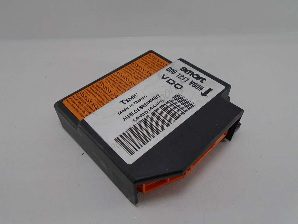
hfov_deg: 67.3
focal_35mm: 26
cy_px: 112
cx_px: 149
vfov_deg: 53.0
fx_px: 224
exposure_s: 1/200
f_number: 3.2
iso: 100
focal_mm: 4.6
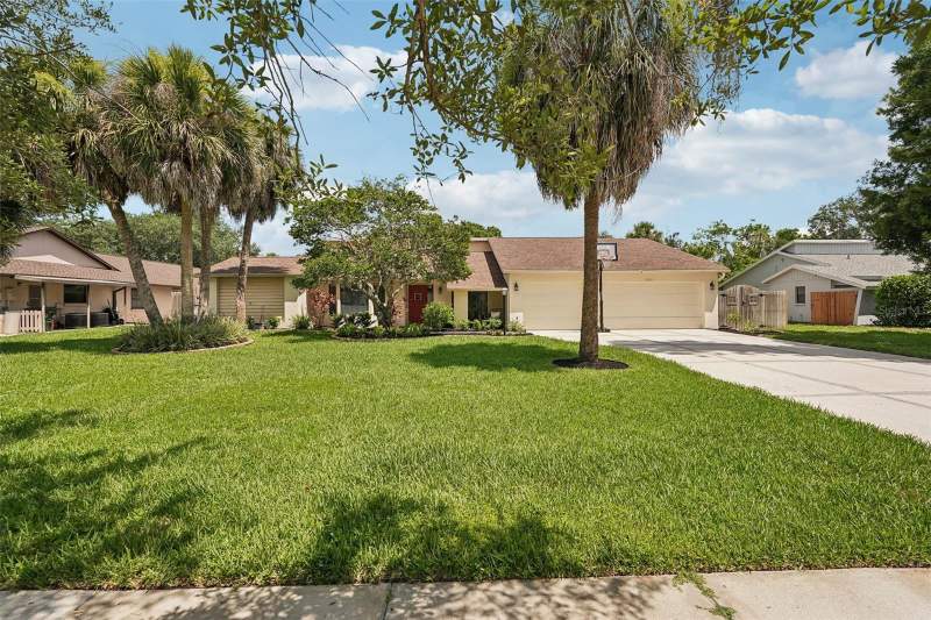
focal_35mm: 16
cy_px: 310
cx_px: 466
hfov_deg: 96.7
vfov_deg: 73.7
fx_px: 414
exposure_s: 1/1250
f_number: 8
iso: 400
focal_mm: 16
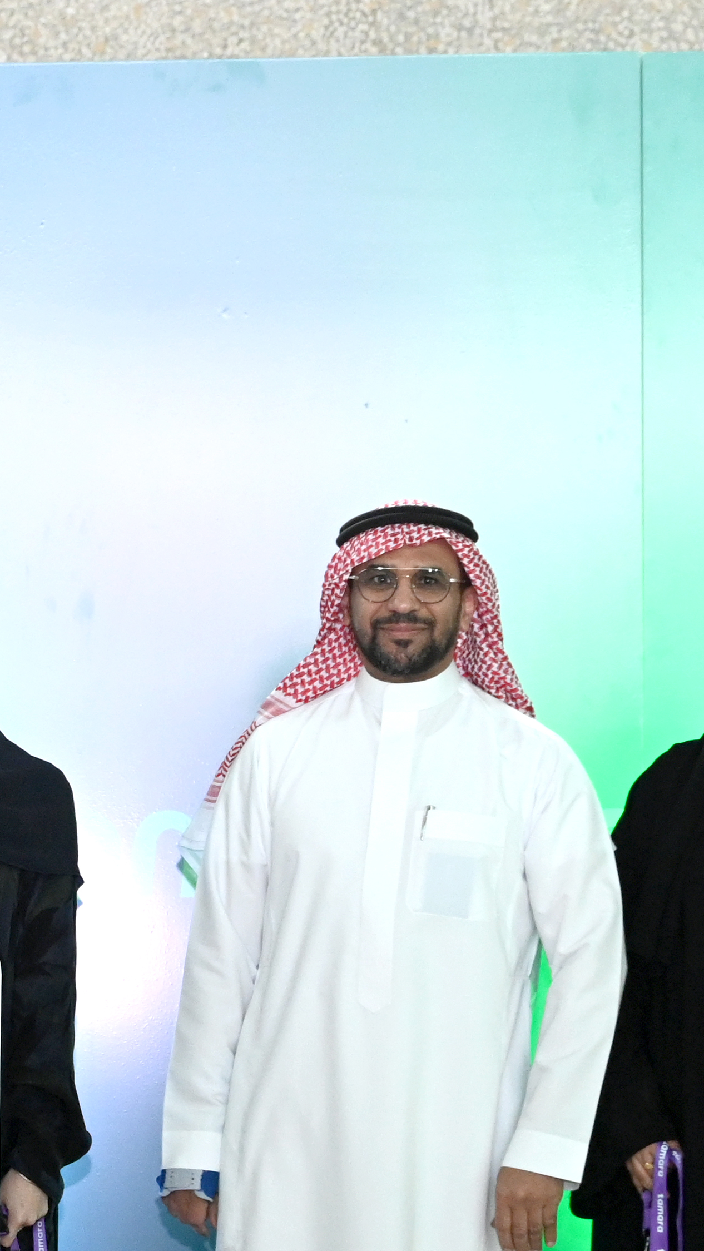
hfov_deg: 9.6
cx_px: -318
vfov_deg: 17.3
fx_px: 4081
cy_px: 919
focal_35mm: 123
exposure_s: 1/80
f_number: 4.5
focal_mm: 32
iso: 1600
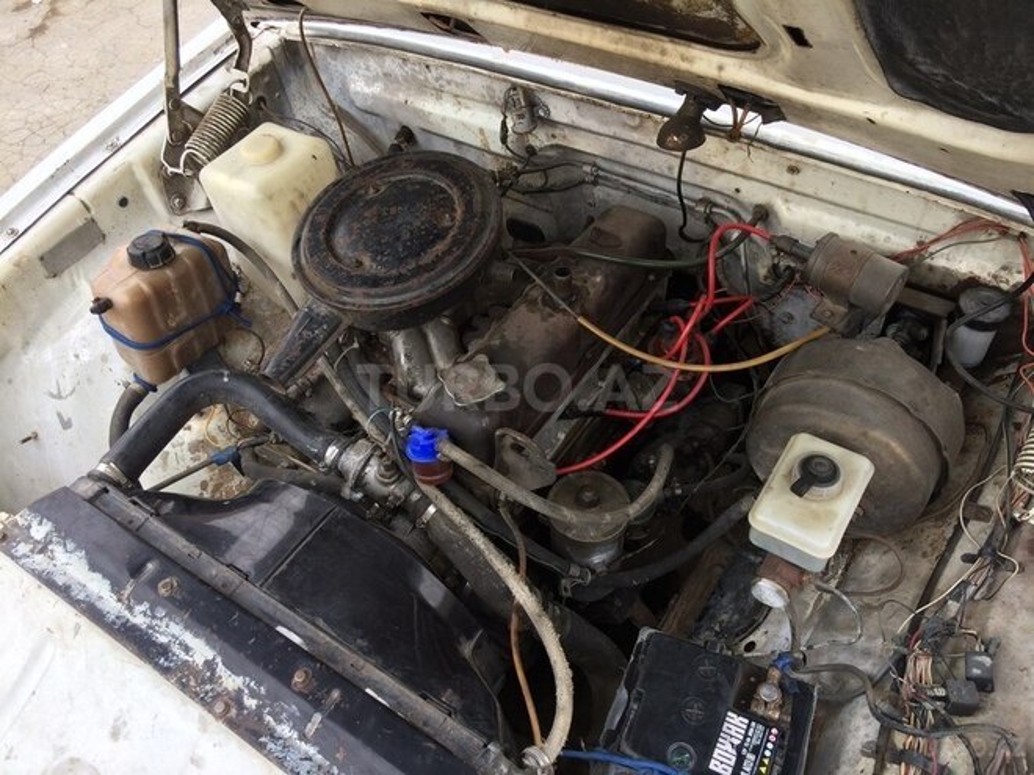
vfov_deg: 48.2
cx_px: 517
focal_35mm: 29
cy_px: 388
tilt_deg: -52.0
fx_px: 866
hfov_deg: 61.7
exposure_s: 1/102
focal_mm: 4.15
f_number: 2.2
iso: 32
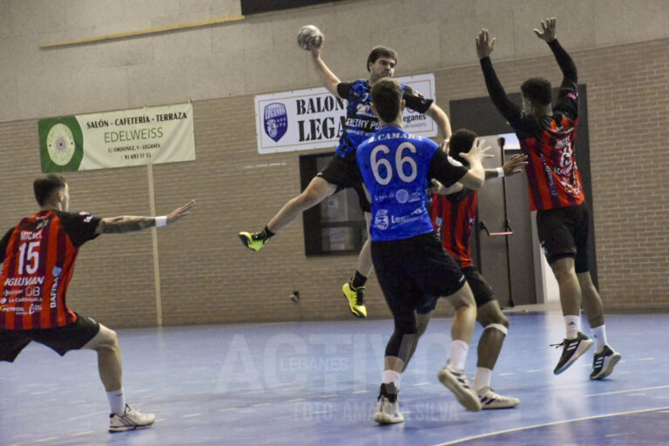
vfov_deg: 10.6
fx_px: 2397
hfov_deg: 15.9
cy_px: 223
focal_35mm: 129
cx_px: 334
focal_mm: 86
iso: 8000
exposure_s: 1/400
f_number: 5.6
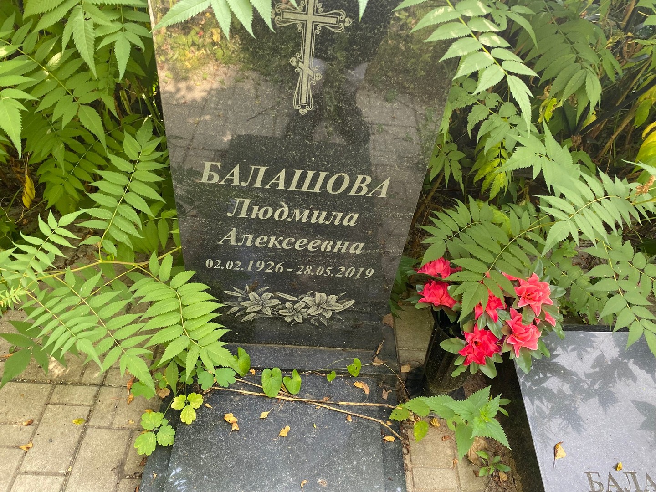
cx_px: 328
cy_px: 246
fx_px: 493
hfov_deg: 67.3
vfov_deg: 53.1
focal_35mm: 26
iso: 80
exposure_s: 1/122
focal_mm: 4.25
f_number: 1.8
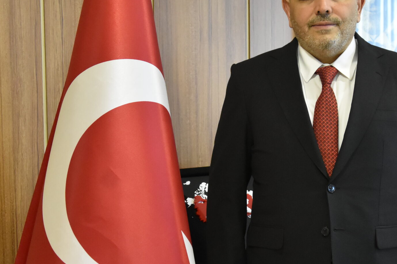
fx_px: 982
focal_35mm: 89
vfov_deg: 15.4
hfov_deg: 22.8
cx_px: 262
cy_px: 126
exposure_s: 1/60
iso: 3600
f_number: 4.2
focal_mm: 32
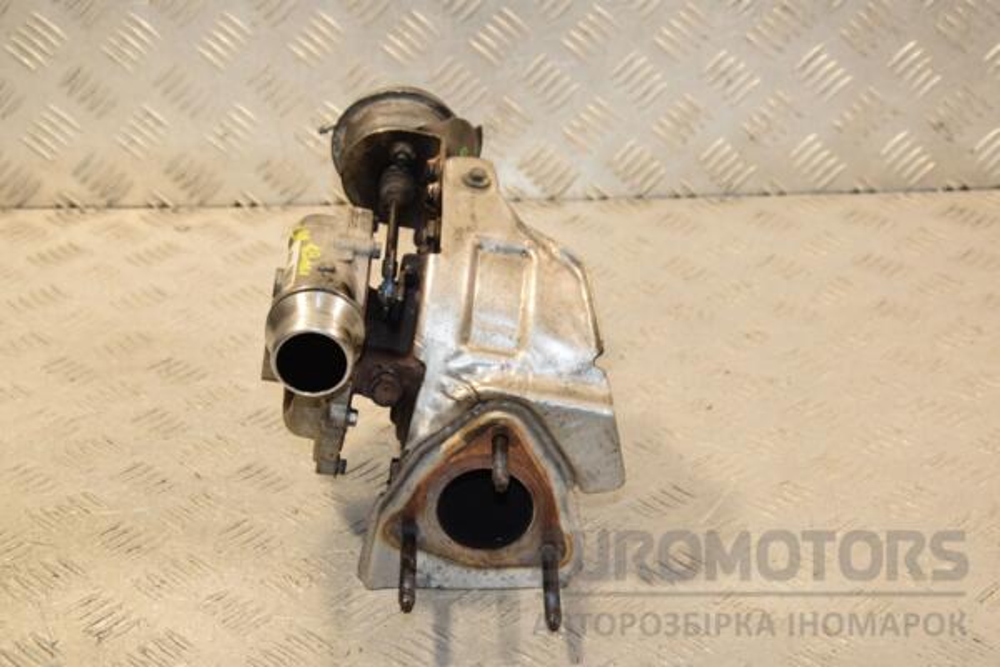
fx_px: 2083
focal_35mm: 75
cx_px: 500
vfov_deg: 18.2
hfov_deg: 27.0
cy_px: 334
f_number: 8
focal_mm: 50
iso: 800
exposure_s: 1/200
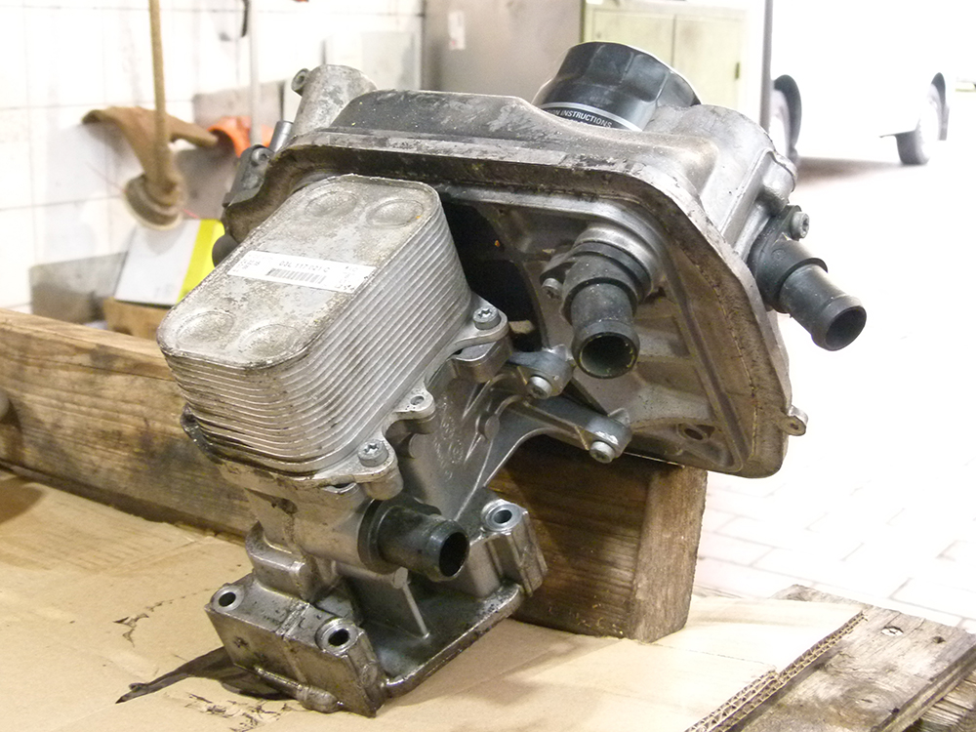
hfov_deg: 43.9
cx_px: 488
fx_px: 1212
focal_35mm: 43
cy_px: 366
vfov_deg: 33.6
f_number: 3.2
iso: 400
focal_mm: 7.7
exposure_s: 1/30
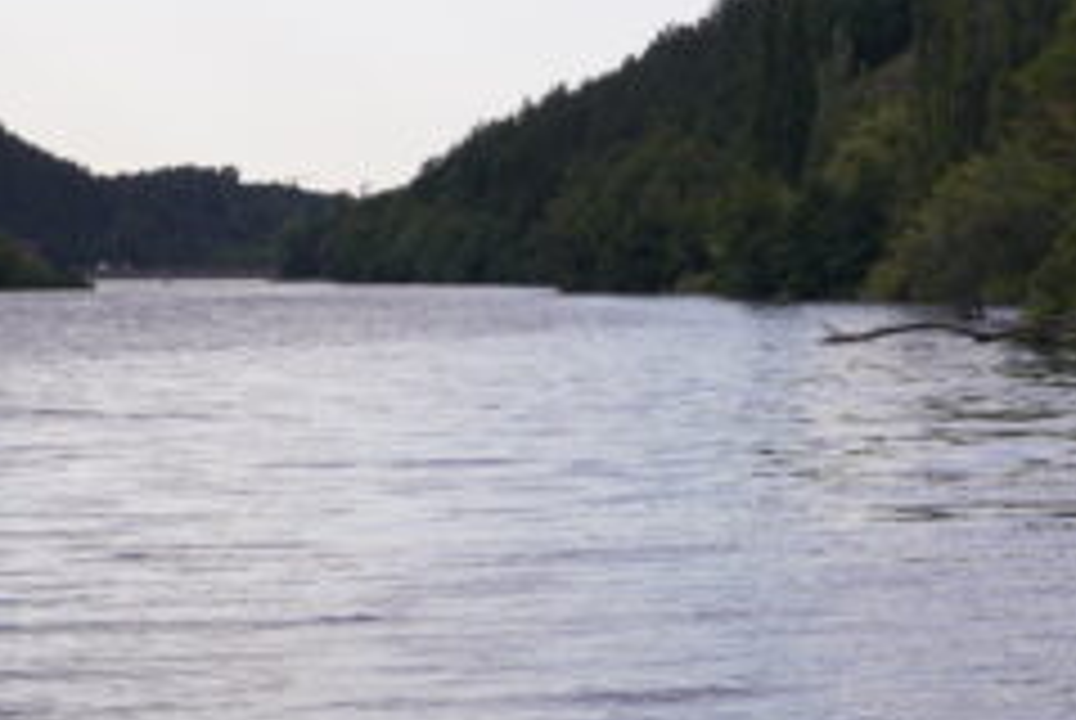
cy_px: 583
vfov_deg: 8.9
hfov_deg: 13.3
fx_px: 4608
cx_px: 356
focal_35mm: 154
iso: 100
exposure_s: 1/250
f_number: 7.1
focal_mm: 24
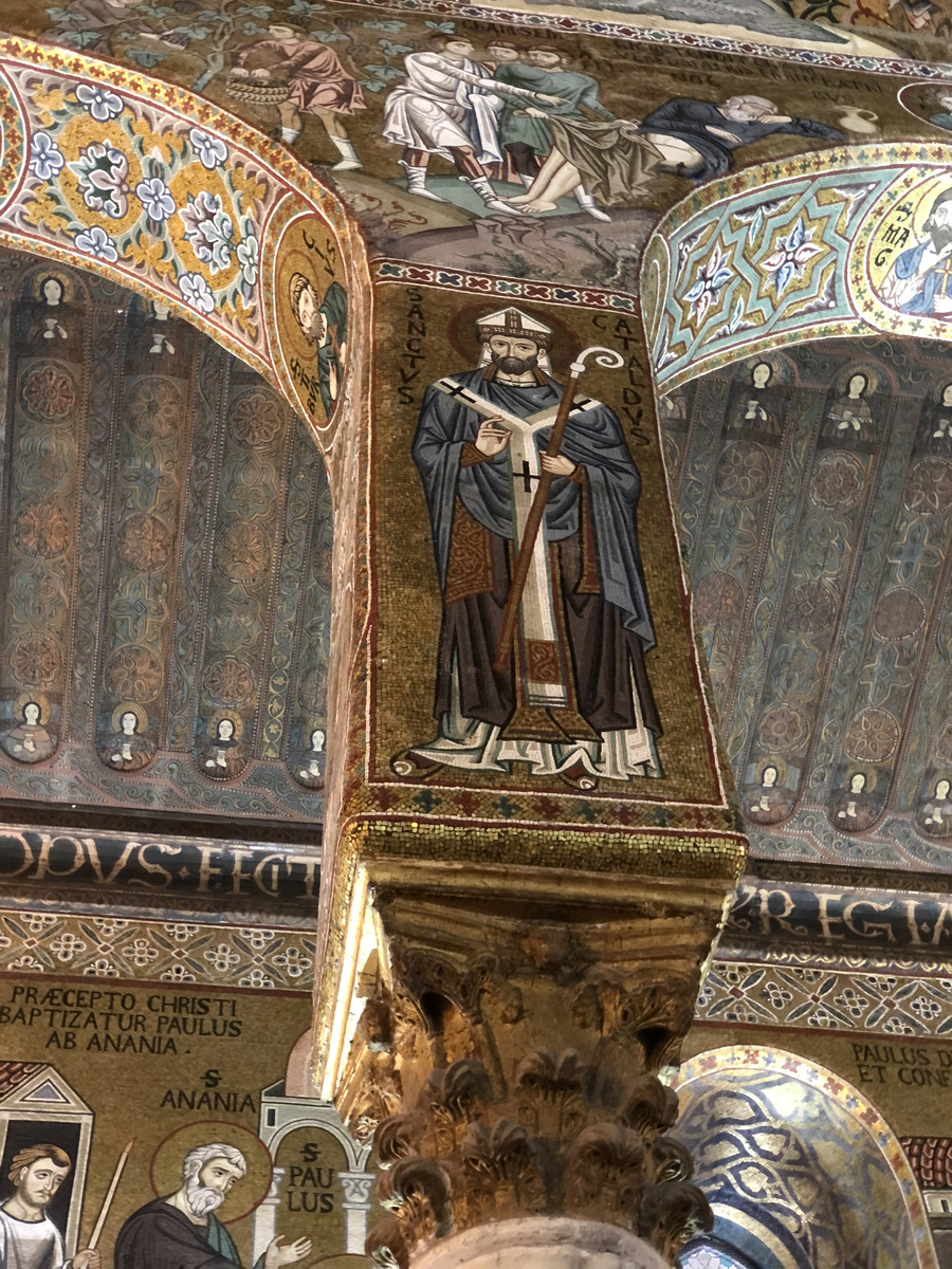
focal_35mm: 52
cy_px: 634
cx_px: 476
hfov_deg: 28.0
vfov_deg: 36.8
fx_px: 1907
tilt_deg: +52.9
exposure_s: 1/8
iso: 200
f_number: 2.4
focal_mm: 6
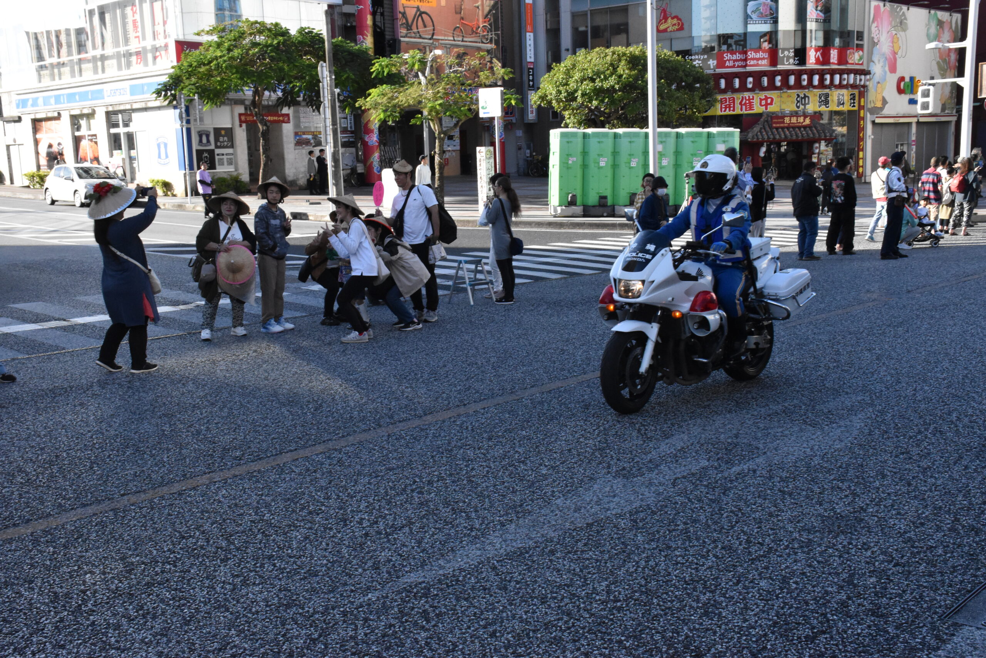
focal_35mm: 40
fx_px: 1109
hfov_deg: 47.9
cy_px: 329
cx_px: 493
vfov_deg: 33.0
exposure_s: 1/800
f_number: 14
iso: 2500
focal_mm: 27
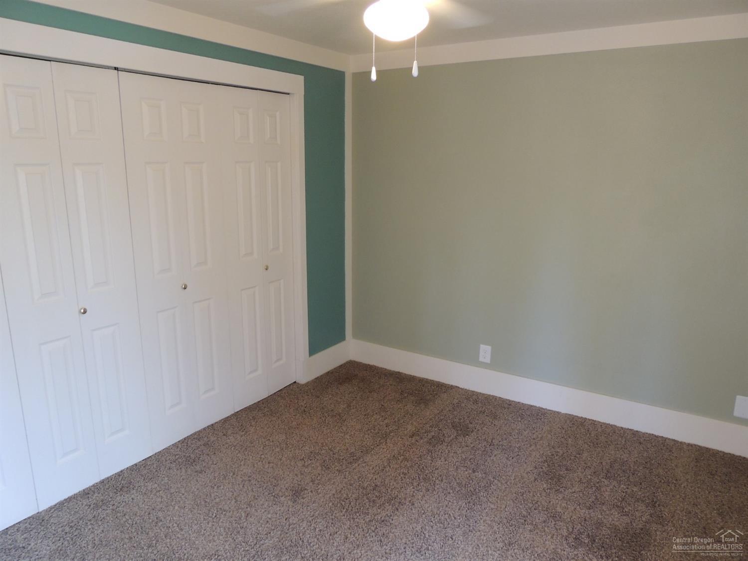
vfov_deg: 56.8
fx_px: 518
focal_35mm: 24
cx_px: 374
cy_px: 280
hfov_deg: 71.6
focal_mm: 4.3
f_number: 3
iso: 360
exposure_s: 1/30
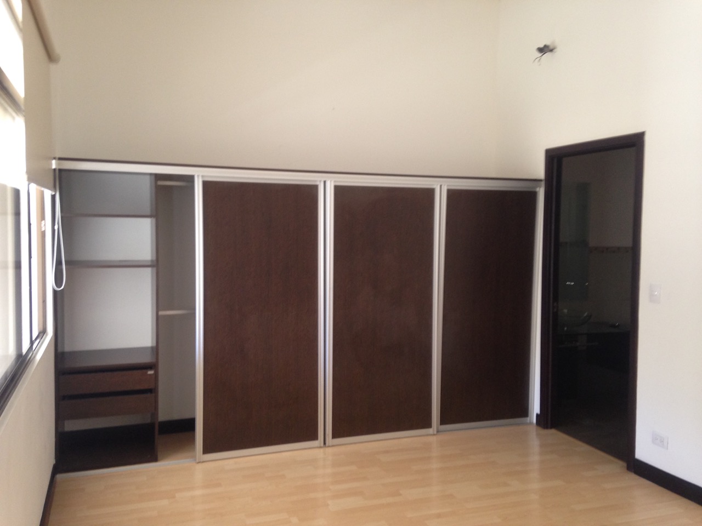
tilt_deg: -0.2
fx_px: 669
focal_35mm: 33
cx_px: 351
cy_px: 263
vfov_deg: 42.9
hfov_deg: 55.4
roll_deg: +0.5
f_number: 2.4
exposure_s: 1/20
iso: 100
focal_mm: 4.12
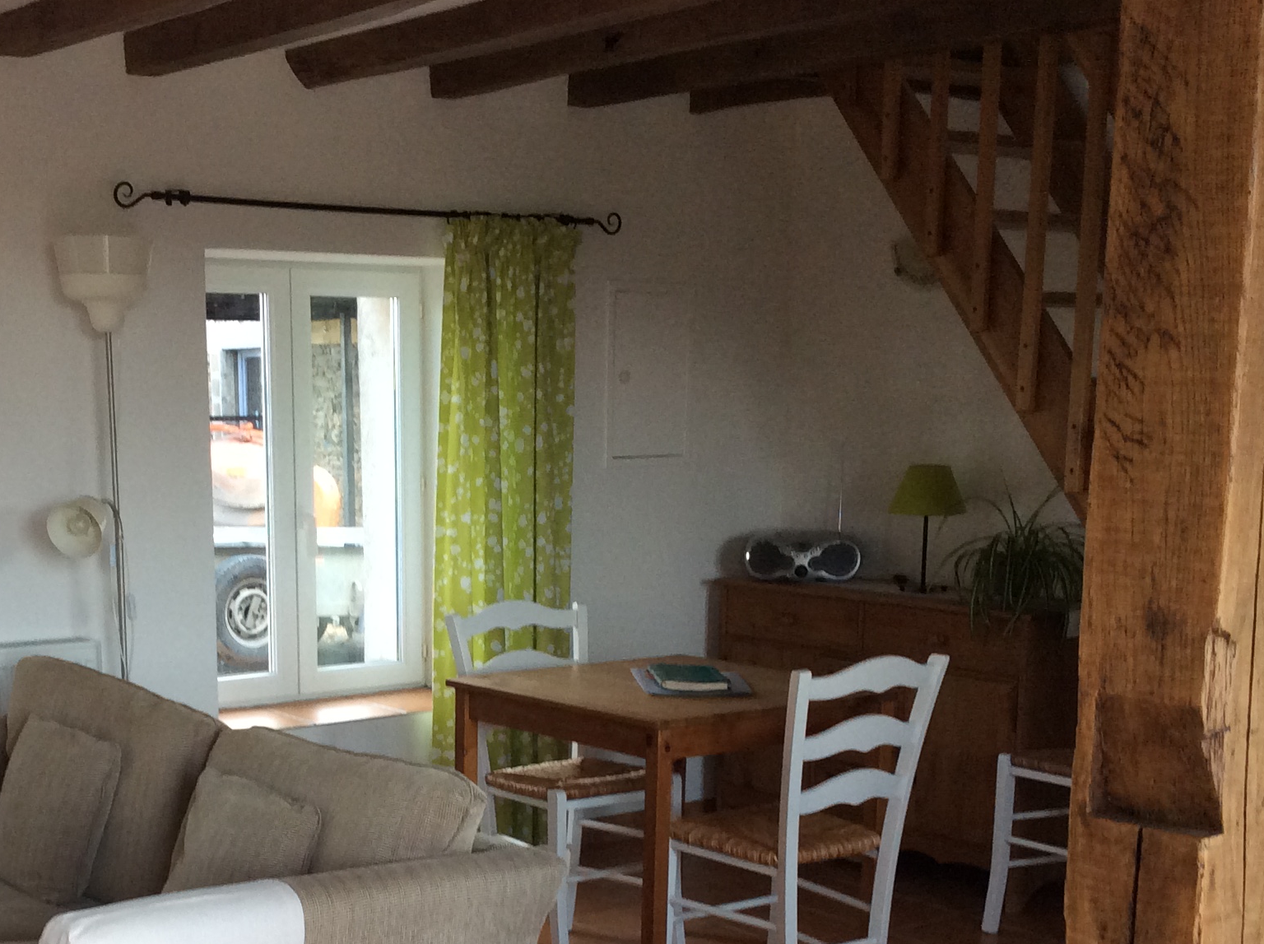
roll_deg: +0.7
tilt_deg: -13.5
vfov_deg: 26.4
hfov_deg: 35.2
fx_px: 1969
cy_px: 778
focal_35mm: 54
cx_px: 419
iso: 64
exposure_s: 1/120
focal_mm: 3.3
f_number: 2.4
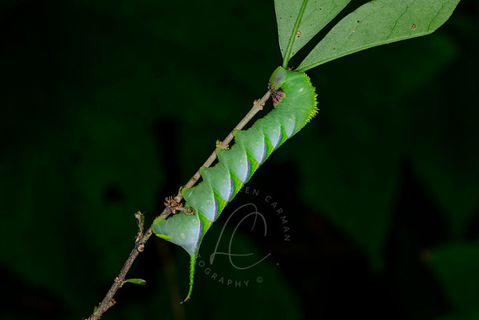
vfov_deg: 13.0
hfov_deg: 19.5
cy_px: 160
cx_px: 240
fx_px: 1397
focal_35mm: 105
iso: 64
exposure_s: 1/250
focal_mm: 105
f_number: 29
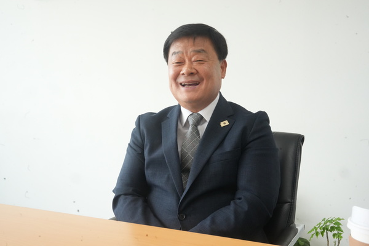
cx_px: 184
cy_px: 123
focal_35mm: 44
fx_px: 451
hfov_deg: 44.5
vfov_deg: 30.5
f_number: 18
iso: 5000
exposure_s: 1/50
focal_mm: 44
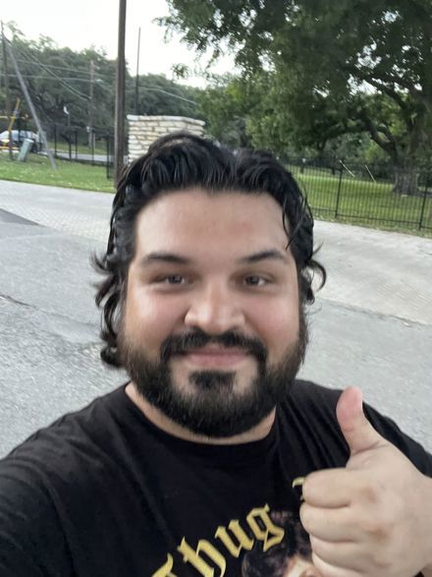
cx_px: 216
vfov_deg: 60.0
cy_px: 288
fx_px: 499
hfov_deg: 46.8
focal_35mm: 30
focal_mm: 2.71
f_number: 2.2
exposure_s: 1/30
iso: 640
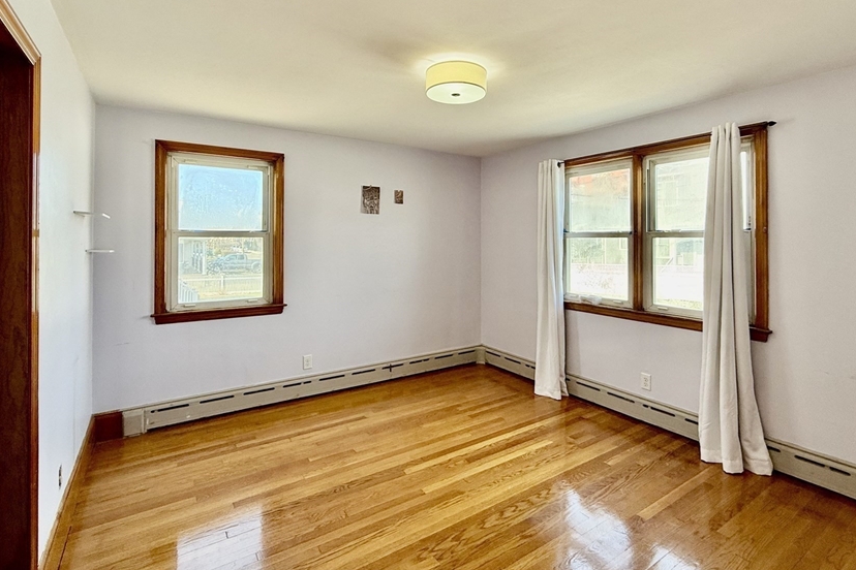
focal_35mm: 18
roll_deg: -0.1
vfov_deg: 66.9
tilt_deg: +0.5
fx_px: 428
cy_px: 236
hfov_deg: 89.9
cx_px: 449
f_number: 2.2
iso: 64
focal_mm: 2.22
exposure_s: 1/127
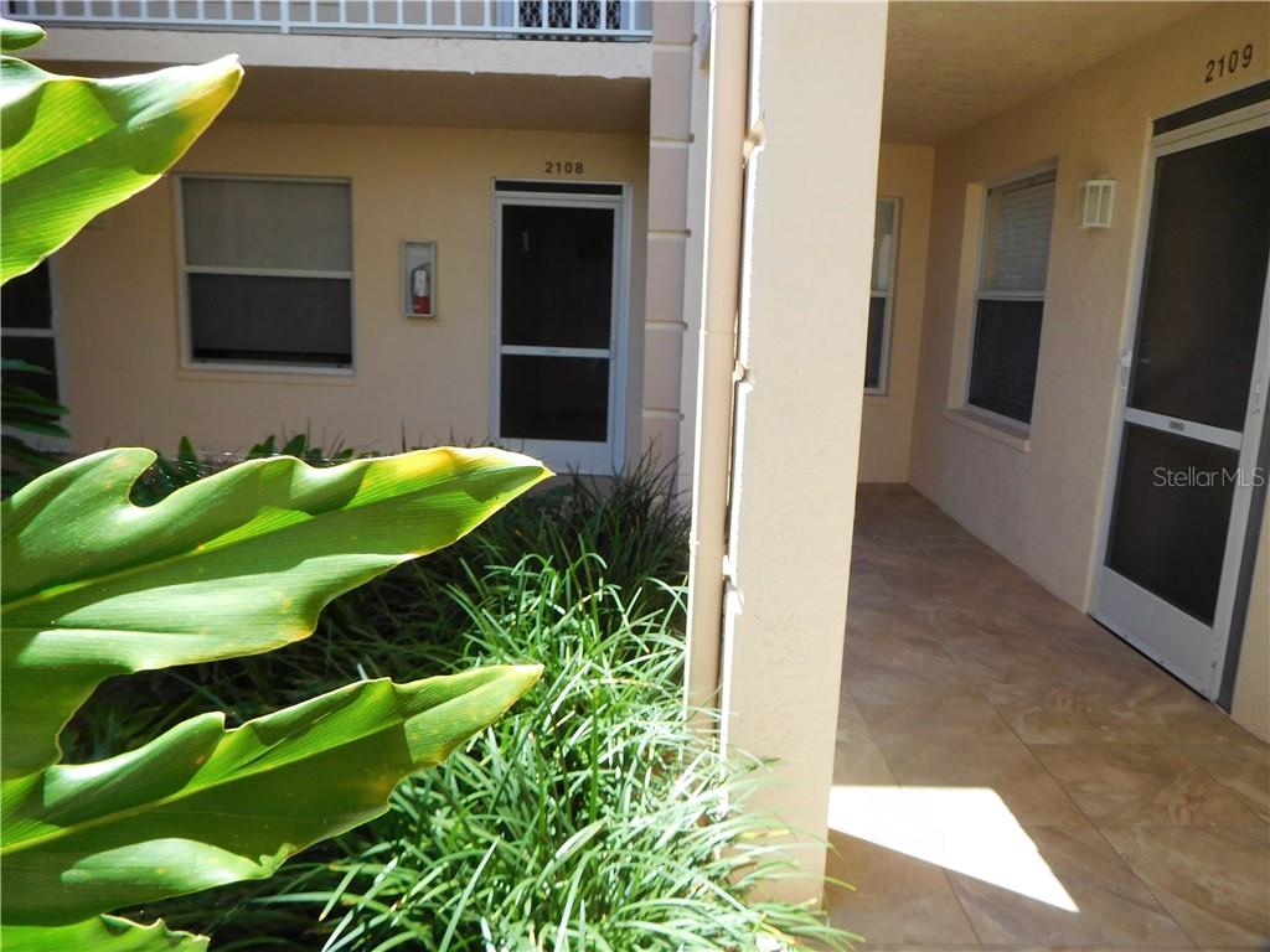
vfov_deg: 54.9
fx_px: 917
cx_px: 635
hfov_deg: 69.4
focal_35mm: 25
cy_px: 476
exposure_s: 1/320
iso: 125
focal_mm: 4.5
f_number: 3.4
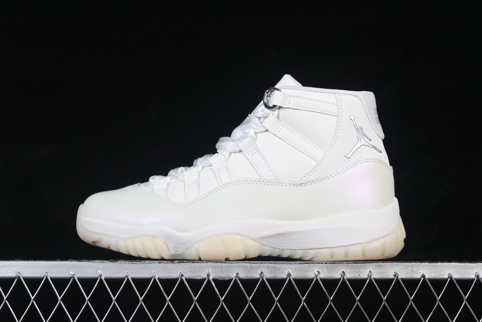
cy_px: 161
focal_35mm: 75
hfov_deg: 27.0
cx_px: 241
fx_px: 1004
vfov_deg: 18.2
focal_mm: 50
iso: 160
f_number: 8
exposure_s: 1/80
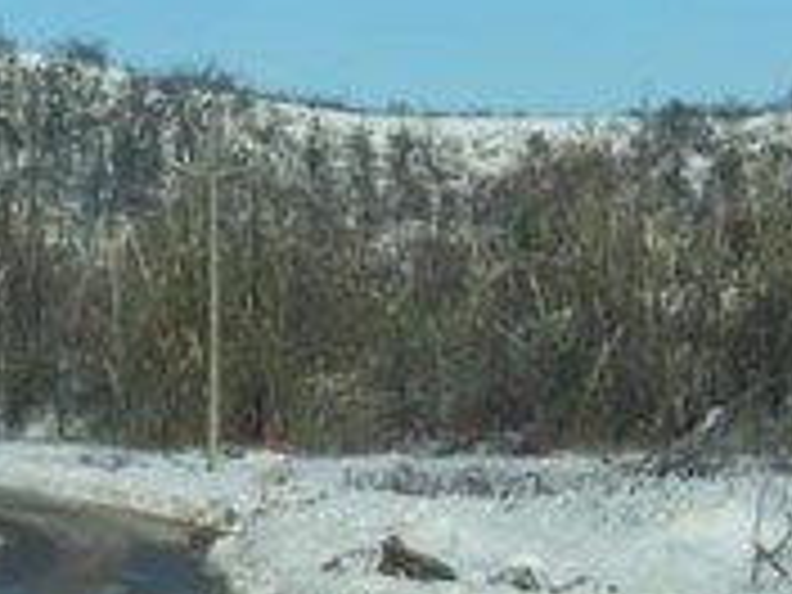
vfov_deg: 7.3
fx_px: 4667
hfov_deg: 9.7
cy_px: 176
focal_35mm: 204
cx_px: 266
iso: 125
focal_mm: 8
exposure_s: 1/1250
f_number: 4.4
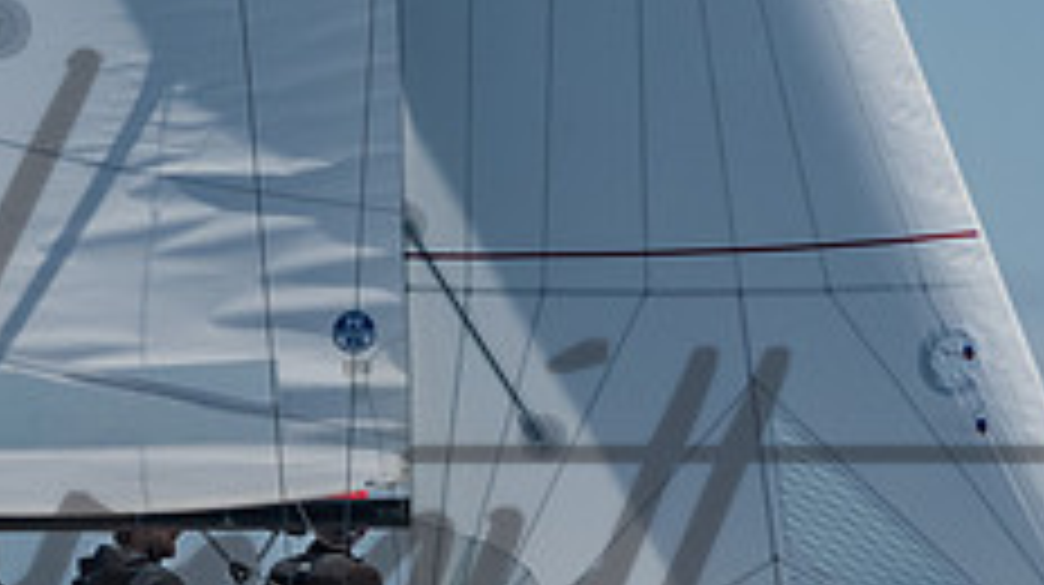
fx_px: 15737
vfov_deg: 2.1
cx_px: 144
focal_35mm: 569
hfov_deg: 3.8
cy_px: 558
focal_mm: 145
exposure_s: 1/1600
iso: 640
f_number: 14
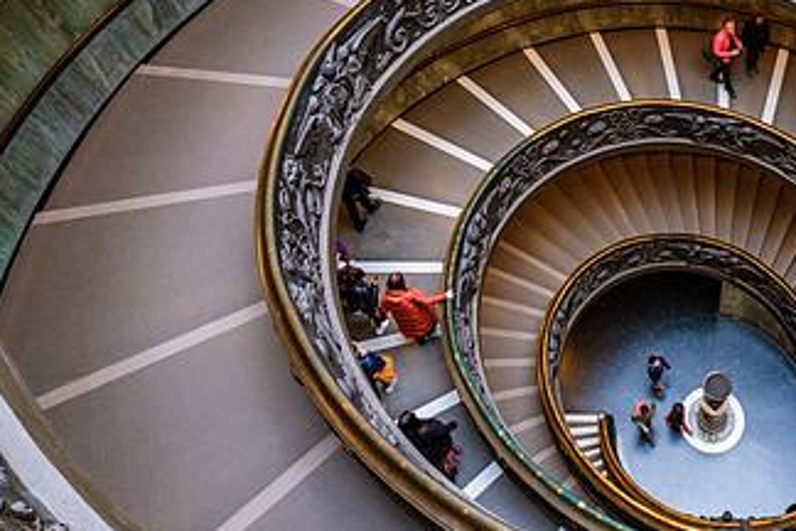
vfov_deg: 37.6
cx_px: 646
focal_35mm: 34
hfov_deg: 52.0
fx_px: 752
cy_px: 114
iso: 3200
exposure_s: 1/18
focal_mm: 12.6
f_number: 5.6
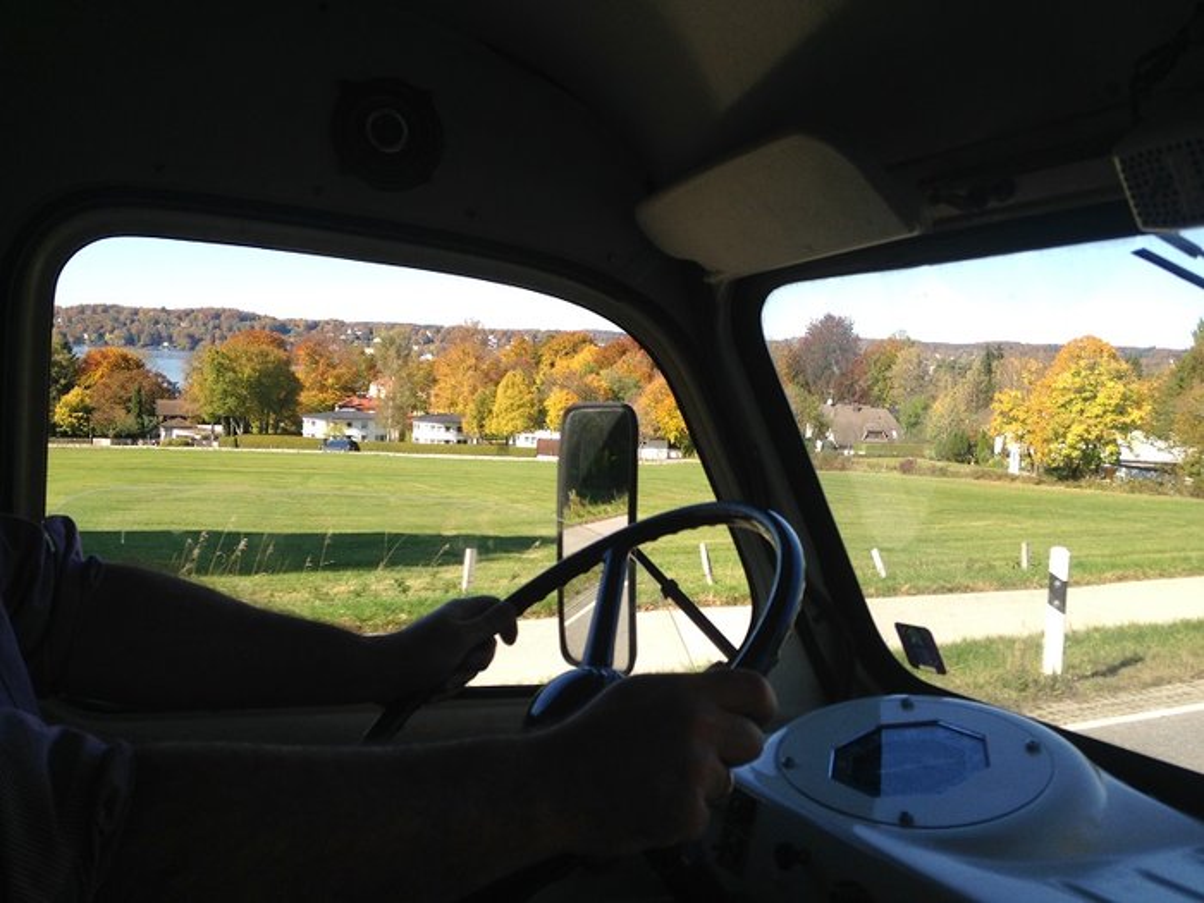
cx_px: 602
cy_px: 452
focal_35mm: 33
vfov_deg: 42.9
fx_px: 1148
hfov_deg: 55.4
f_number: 2.4
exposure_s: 1/775
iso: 50
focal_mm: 4.12
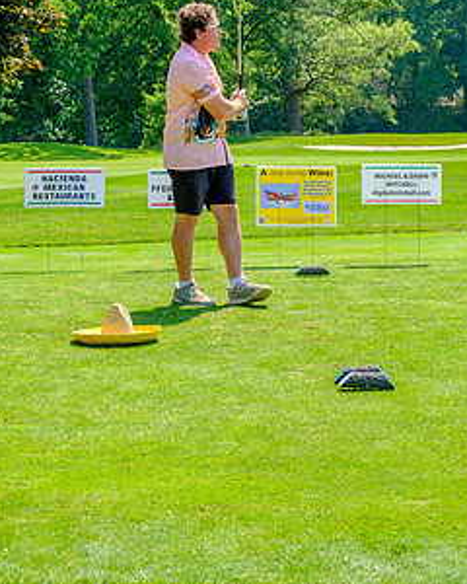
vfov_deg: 21.1
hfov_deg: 17.1
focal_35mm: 90
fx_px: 1555
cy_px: 148
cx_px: 222
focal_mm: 42.5
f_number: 5.6
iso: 200
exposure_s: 1/320
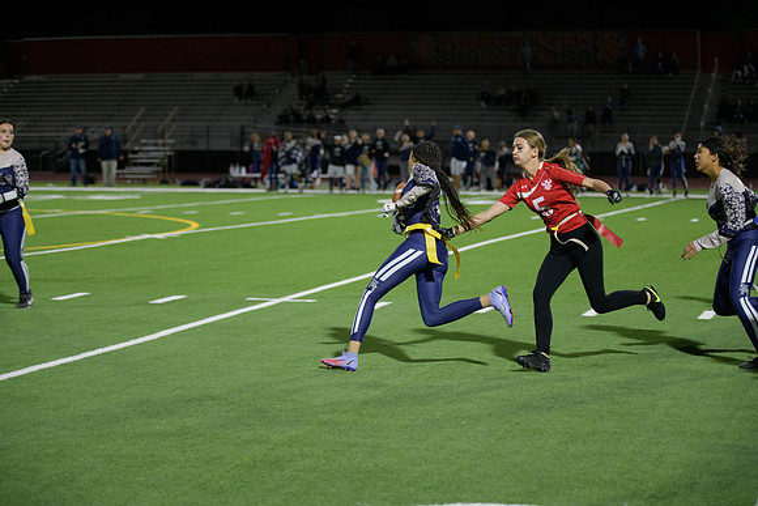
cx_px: 379
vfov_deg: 16.1
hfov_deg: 23.9
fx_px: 1790
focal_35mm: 85
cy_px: 253
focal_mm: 85
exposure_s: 1/640
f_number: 2.8
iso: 2500
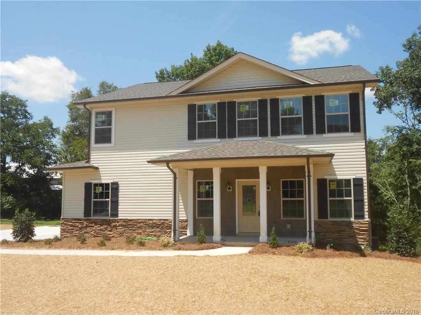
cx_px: 210
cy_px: 158
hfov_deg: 56.8
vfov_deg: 44.2
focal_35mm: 32
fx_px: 389
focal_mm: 5.8
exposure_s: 1/640
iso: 80
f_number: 3.6
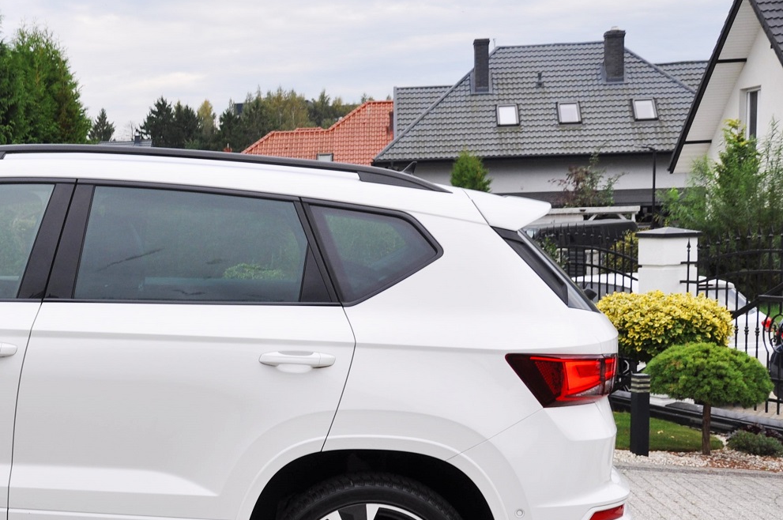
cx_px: 55
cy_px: 367
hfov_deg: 28.0
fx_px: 1499
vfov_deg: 19.6
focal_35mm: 69
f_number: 7.1
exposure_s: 1/200
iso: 250
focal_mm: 24
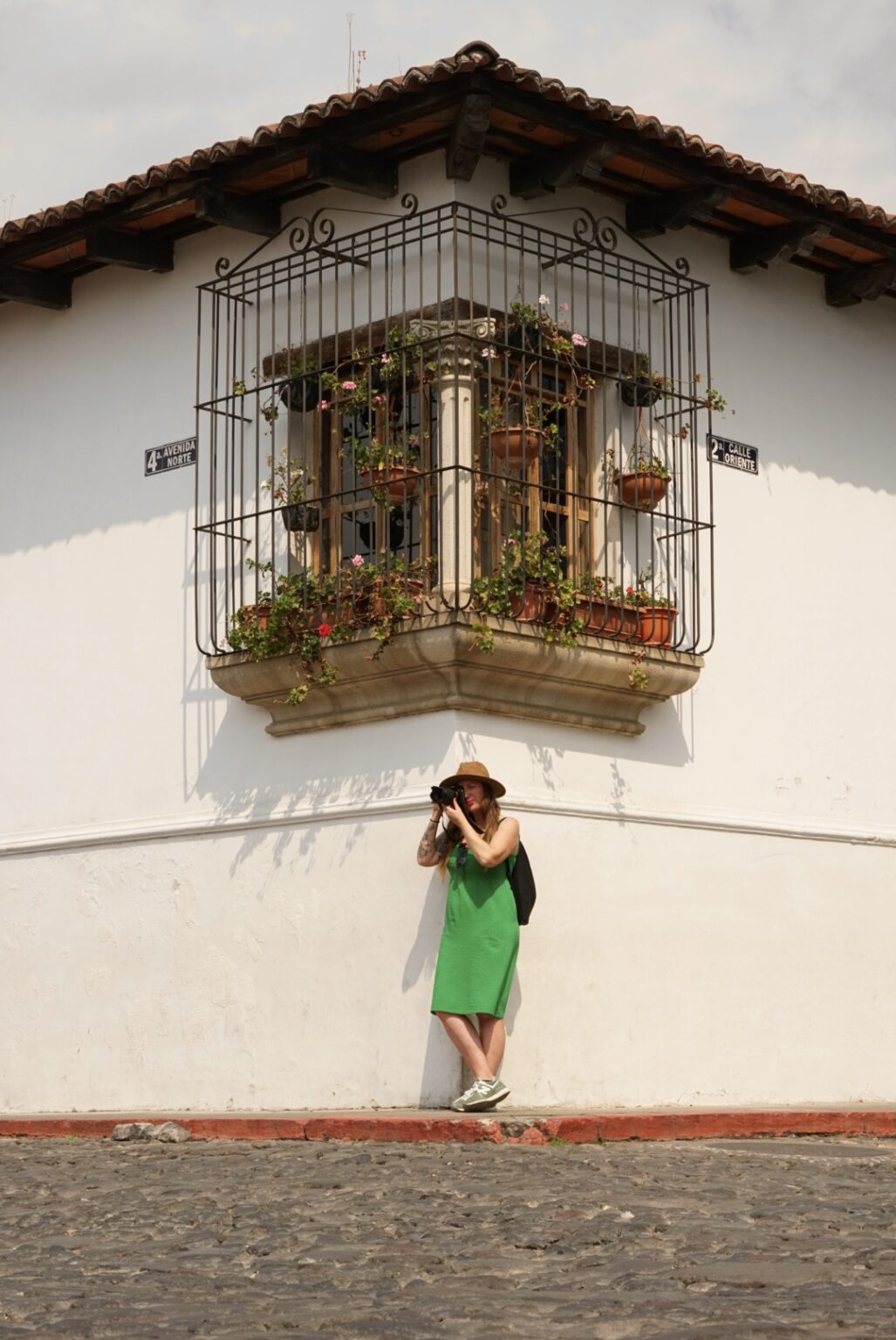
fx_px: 2608
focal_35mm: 70
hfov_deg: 19.5
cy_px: 670
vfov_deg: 28.8
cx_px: 448
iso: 400
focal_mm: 70
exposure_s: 1/320
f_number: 16
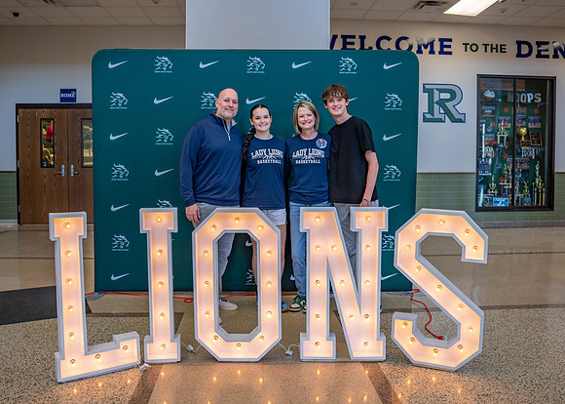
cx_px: 277
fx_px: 476
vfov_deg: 45.8
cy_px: 176
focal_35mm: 30
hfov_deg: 61.3
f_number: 2.8
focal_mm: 24
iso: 1000
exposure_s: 1/320
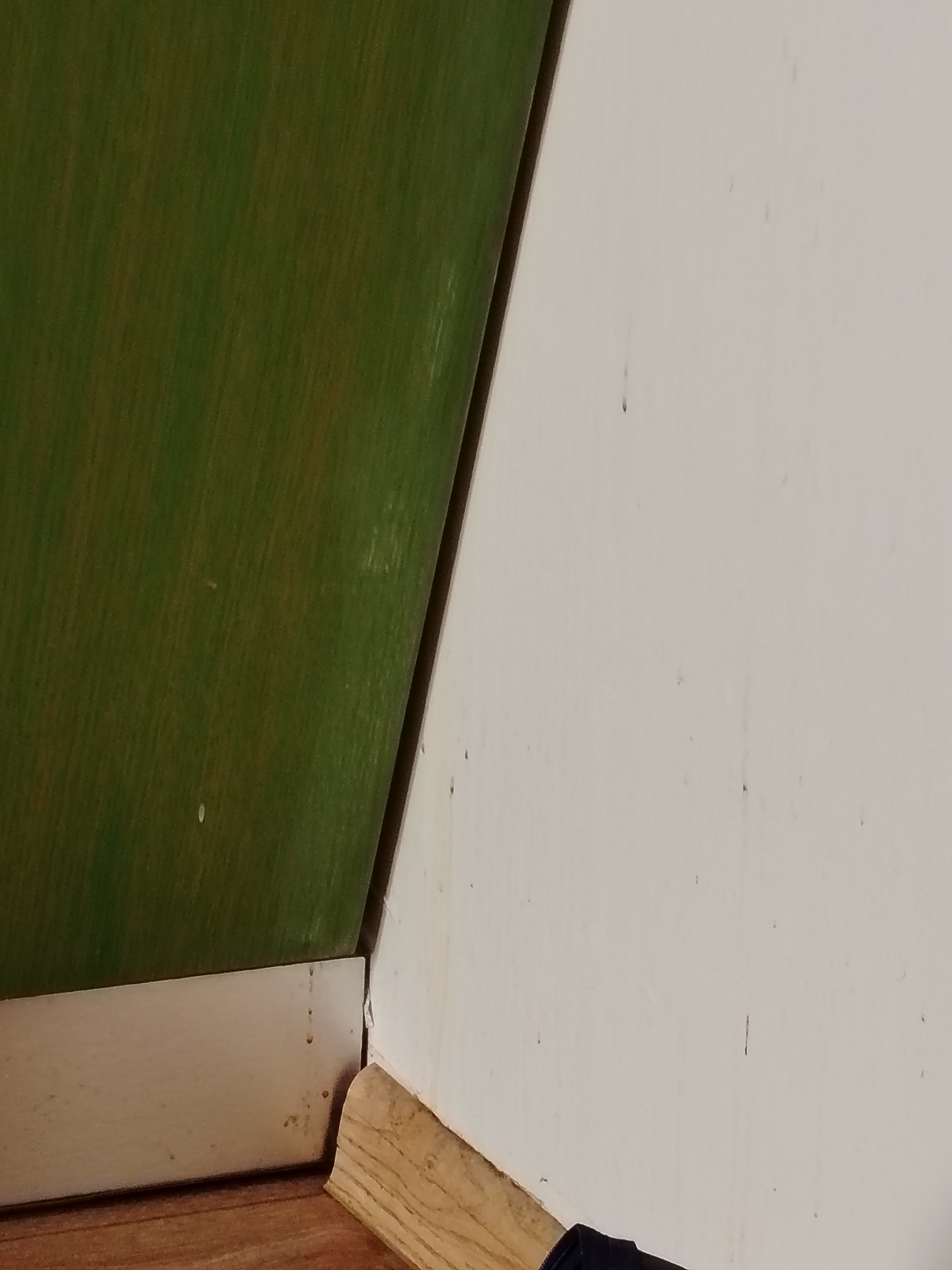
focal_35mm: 125
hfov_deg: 11.9
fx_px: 4584
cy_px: 635
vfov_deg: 15.8
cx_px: 476
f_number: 1.75
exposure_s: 1/50
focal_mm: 5.25
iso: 522
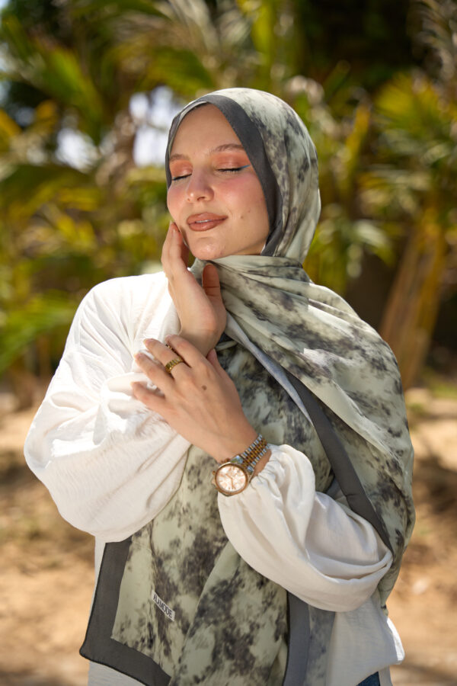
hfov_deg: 19.5
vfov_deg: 28.8
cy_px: 343
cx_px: 228
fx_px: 1333
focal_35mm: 70
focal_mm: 70
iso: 100
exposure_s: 1/800
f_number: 2.8
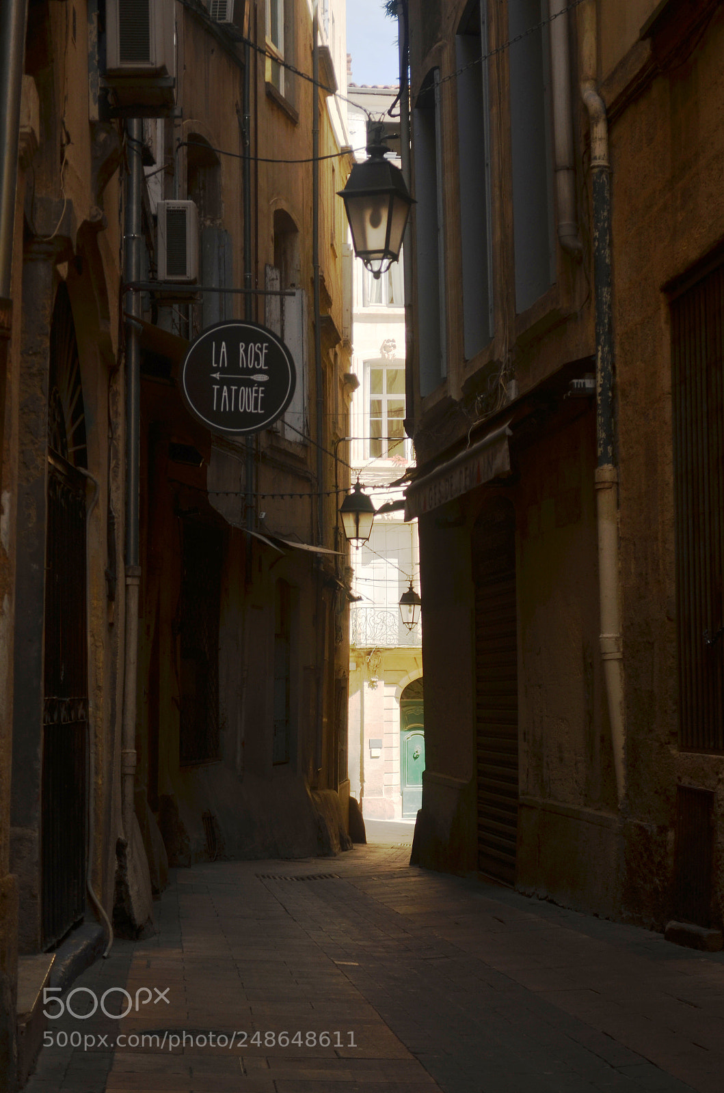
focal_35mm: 72
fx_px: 2183
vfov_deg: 28.1
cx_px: 362
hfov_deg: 18.8
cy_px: 546
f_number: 5.3
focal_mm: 48
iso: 100
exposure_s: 1/200
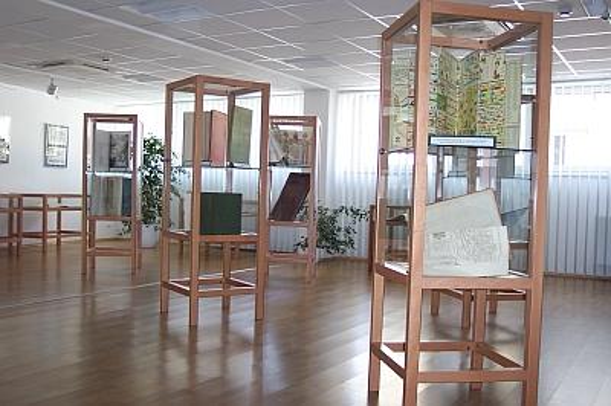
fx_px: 644
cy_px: 203
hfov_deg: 50.7
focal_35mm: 38
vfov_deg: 35.0
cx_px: 306
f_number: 2.8
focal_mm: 8
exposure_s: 1/30
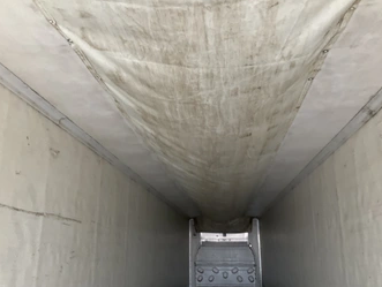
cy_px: 153
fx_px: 387
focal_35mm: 35
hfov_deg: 52.6
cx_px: 193
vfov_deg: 40.7
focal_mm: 3
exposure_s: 1/60
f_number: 1.8
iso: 125
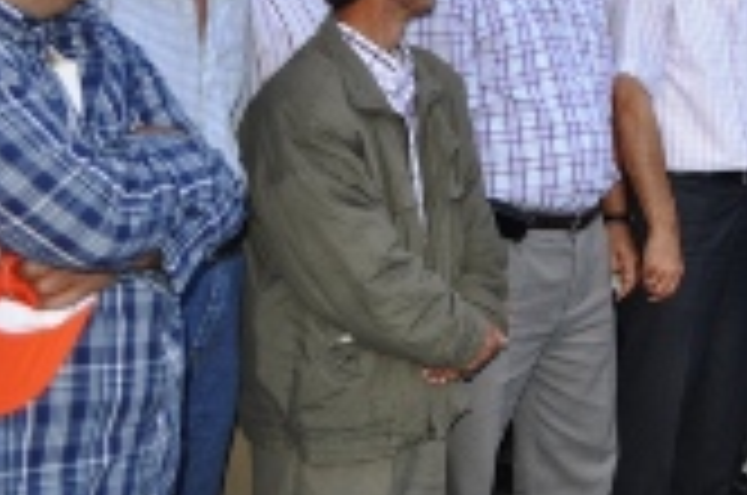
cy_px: -58
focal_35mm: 73
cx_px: 936
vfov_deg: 17.9
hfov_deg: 24.6
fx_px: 1512
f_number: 3.5
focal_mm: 18
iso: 220
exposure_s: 1/200
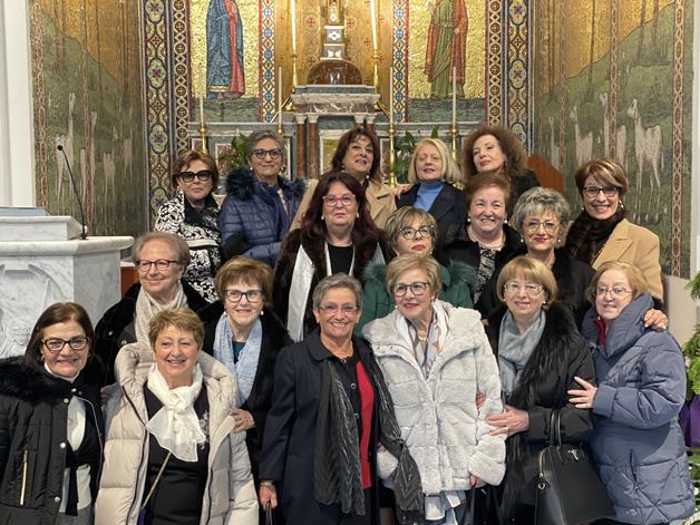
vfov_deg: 27.5
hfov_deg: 36.2
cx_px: 347
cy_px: 266
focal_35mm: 53
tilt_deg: -3.9
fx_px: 1072
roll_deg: +0.4
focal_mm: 6
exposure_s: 1/33
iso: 200
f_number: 2
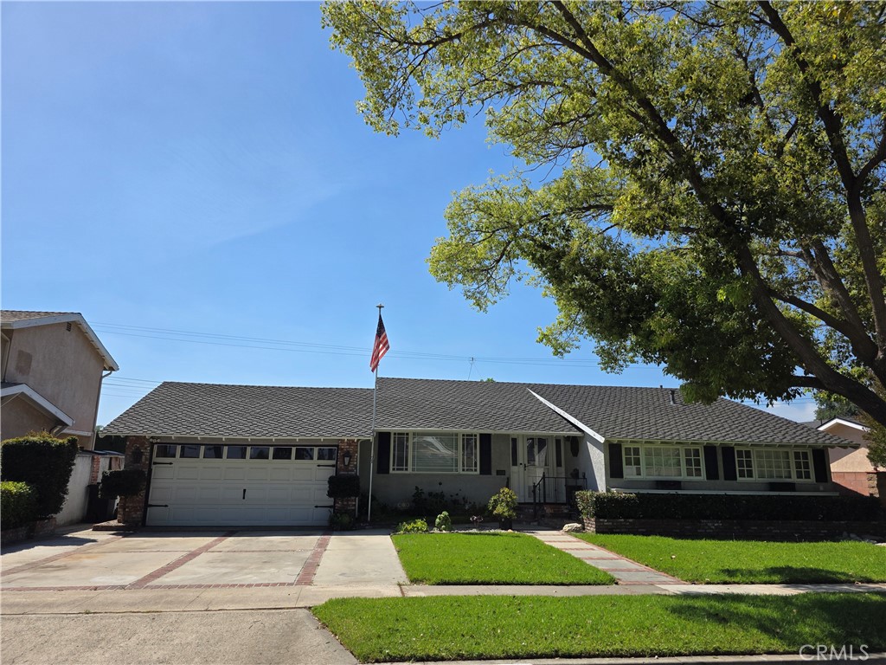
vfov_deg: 58.9
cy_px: 332
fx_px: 589
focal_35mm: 23
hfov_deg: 73.9
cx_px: 443
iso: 80
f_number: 1.7
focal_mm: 6.3
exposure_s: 1/7333
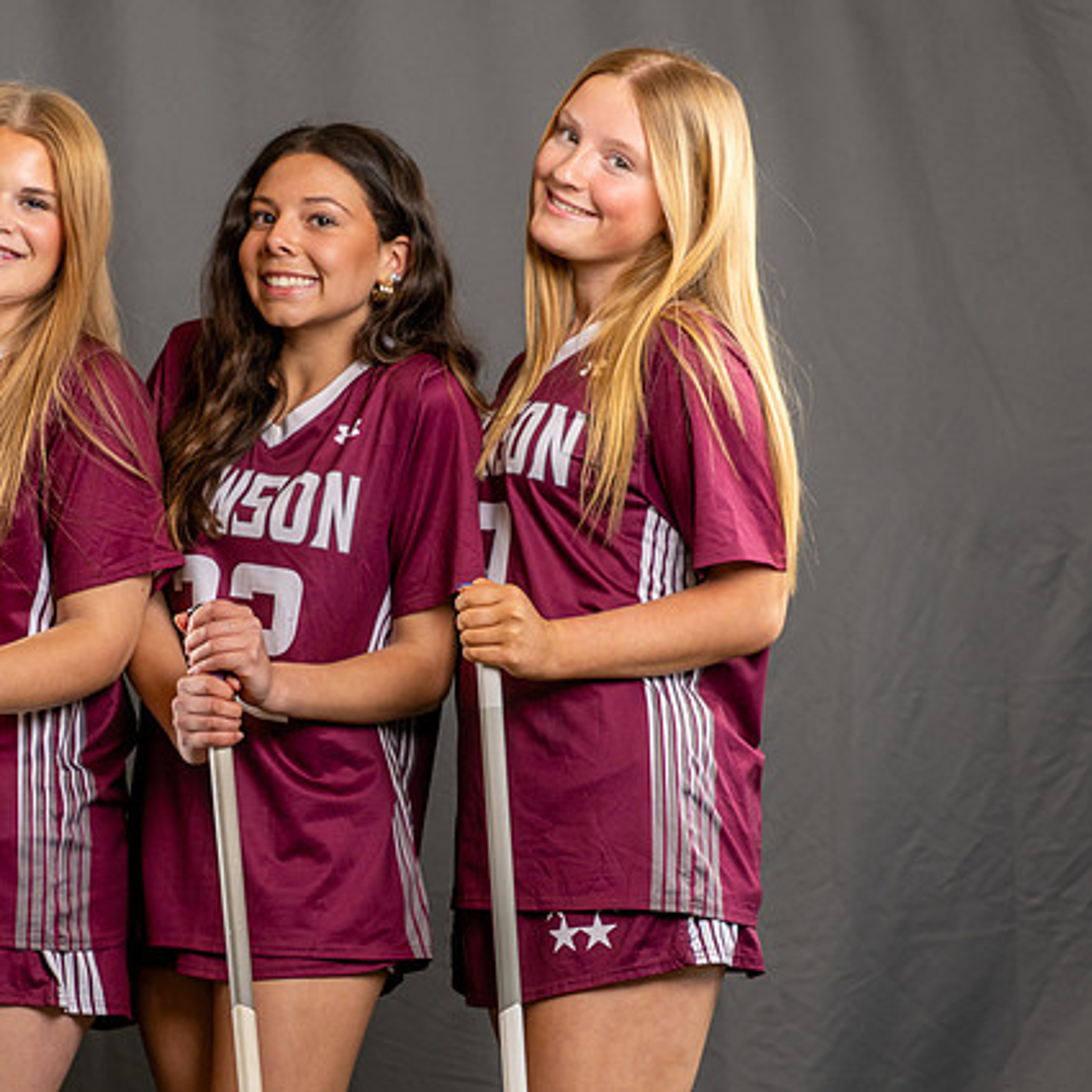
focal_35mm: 167
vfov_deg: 10.5
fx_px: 5960
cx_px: 424
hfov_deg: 10.5
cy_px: 619
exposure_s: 1/200
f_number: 4.5
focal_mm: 103
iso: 250
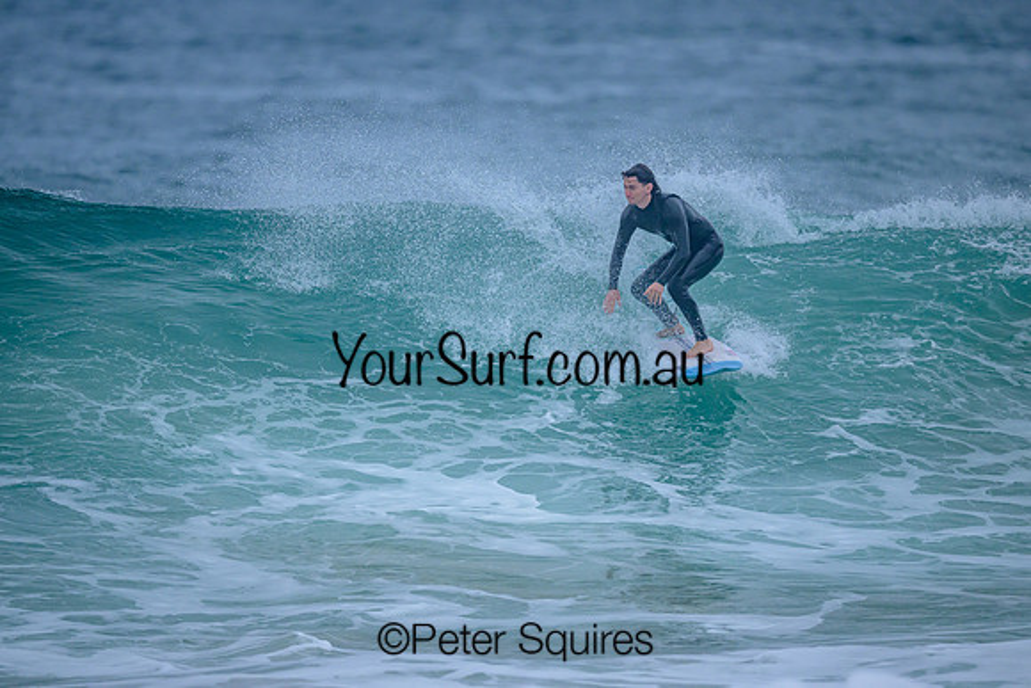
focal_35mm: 800
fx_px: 22915
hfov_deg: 2.6
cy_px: 344
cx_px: 516
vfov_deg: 1.7
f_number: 6.3
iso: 1400
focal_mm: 800
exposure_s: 1/3200
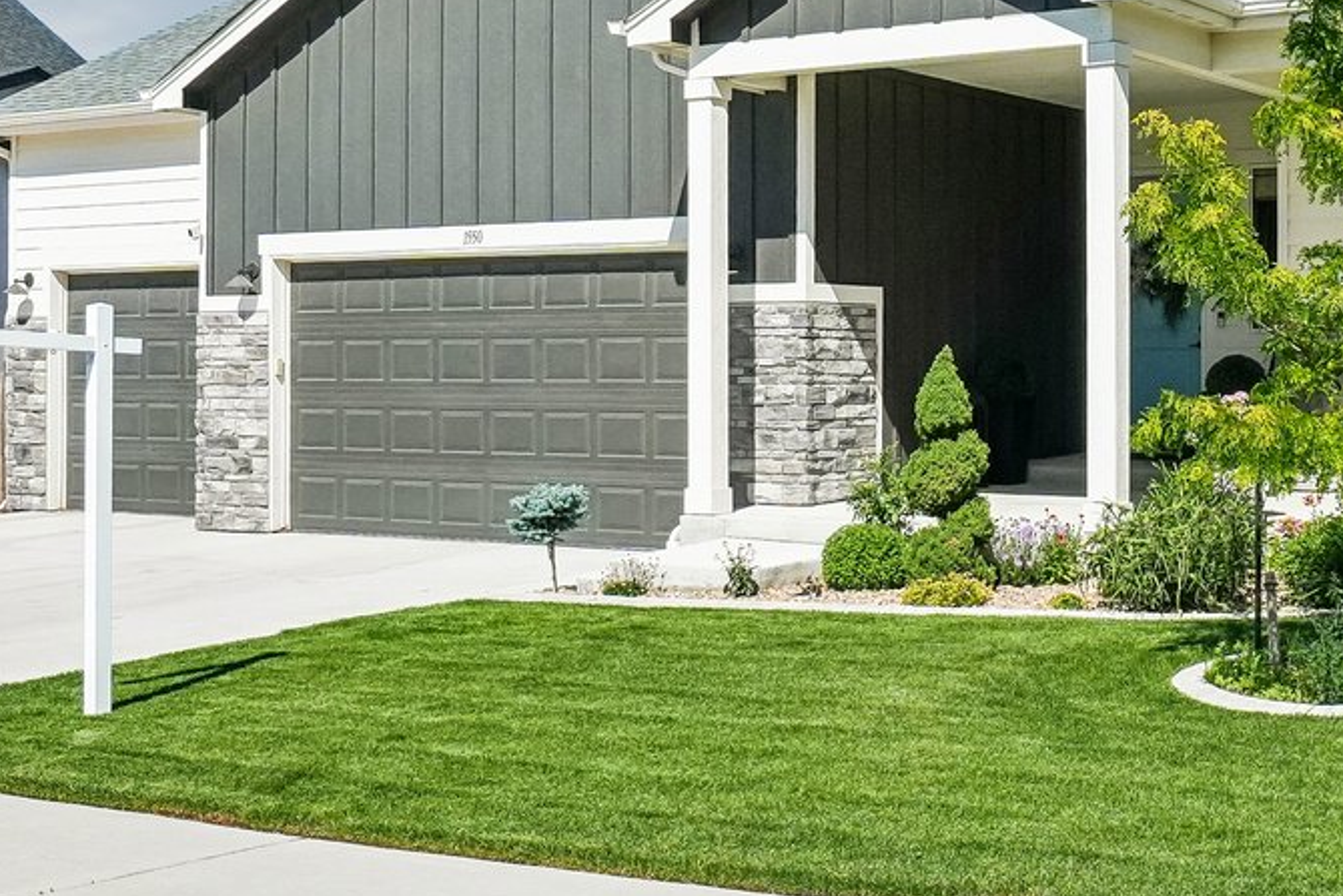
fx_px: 2052
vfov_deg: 24.4
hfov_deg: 35.2
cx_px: 1052
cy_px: 254
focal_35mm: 55
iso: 400
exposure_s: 1/2000
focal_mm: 12
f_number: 8
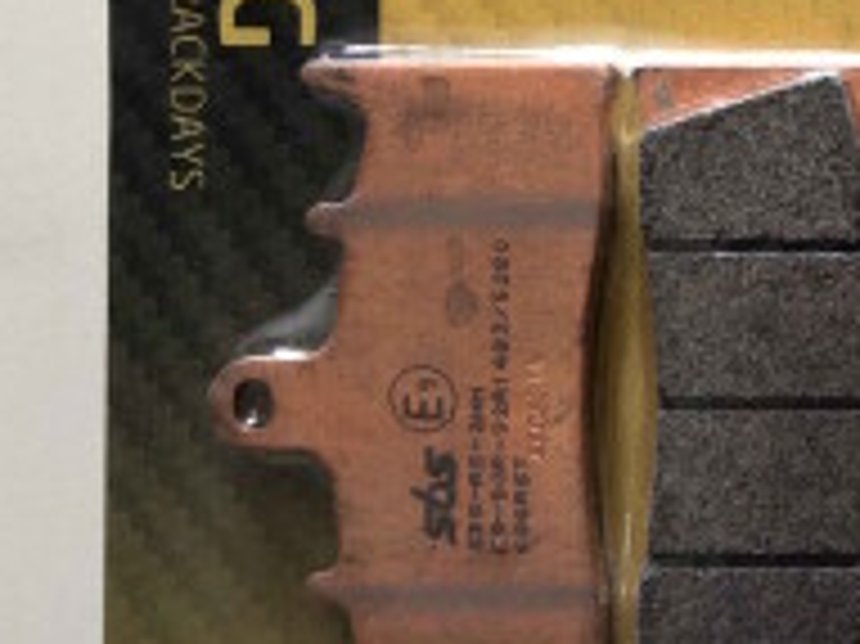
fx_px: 2185
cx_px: 1112
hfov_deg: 20.4
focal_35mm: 88
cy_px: 230
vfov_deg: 16.7
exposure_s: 1/25
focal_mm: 3.99
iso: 40
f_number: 1.8
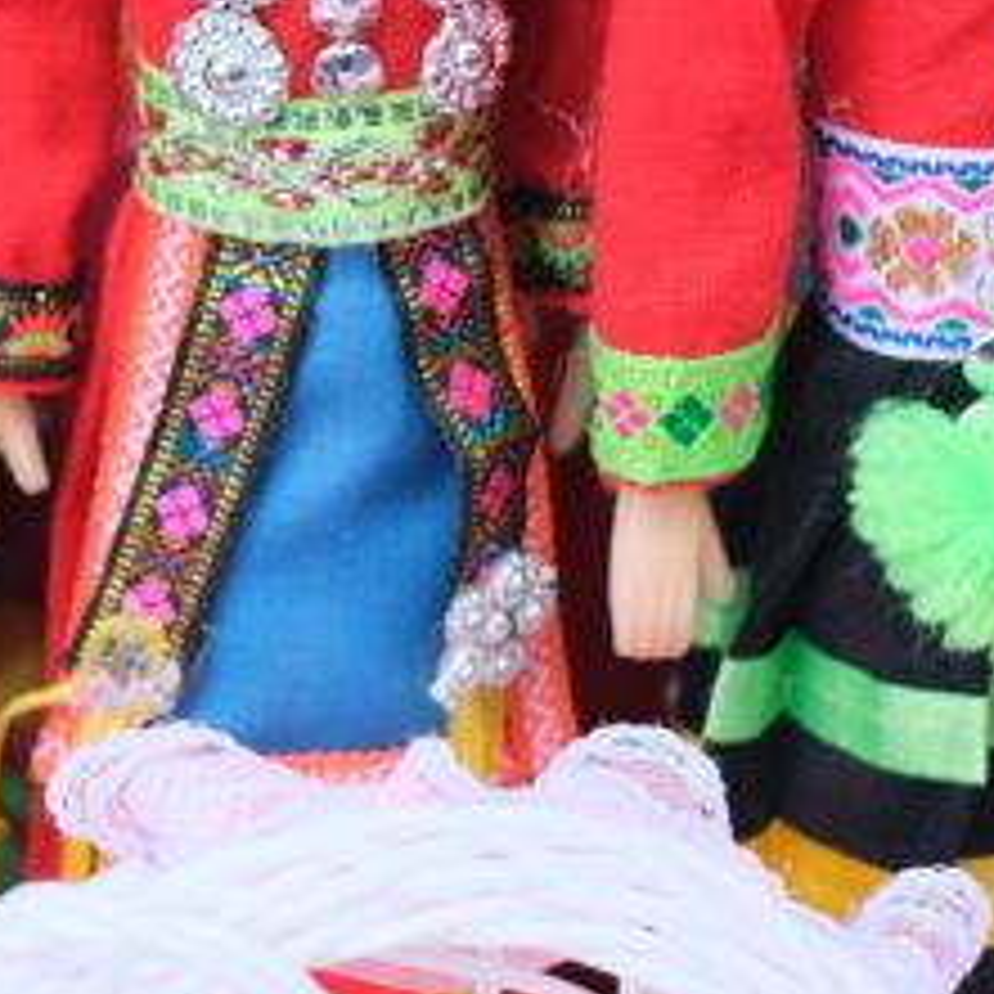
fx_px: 6790
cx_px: -535
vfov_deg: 8.3
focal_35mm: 209
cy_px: -25
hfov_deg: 8.2
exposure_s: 1/420
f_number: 3.2
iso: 320
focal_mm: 35
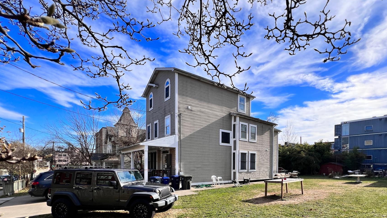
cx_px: 227
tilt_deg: -0.8
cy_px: 166
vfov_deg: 60.1
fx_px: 174
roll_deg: -0.7
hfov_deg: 95.0
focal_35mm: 17
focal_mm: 1.57
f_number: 1.8
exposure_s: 1/903
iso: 32
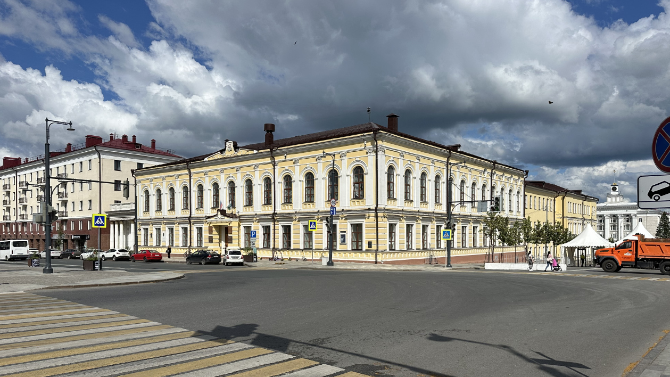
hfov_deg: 69.9
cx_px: 332
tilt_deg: +0.1
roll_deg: -0.5
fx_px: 480
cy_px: 238
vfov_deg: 42.5
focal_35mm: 27
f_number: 1.78
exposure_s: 1/12048
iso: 80
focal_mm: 6.86
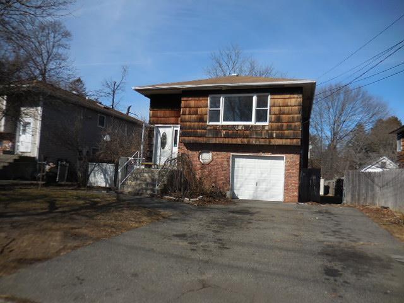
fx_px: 292
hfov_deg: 69.4
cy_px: 152
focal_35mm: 25
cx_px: 202
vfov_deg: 54.9
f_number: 3.3
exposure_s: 1/2000
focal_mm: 4.5
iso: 125
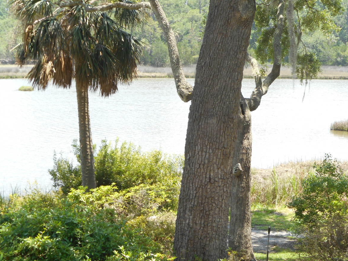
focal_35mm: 92
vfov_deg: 16.0
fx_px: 925
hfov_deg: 21.2
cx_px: 228
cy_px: 166
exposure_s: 1/80
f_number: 5.3
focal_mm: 12
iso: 80
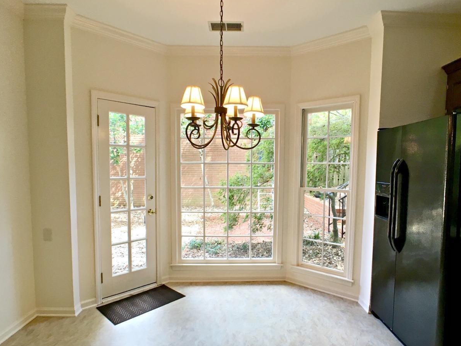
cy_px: 181
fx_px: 413
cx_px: 244
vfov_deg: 45.4
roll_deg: -0.8
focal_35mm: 31
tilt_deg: -2.7
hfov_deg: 58.3
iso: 32
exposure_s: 1/30
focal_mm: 4.15
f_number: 2.2
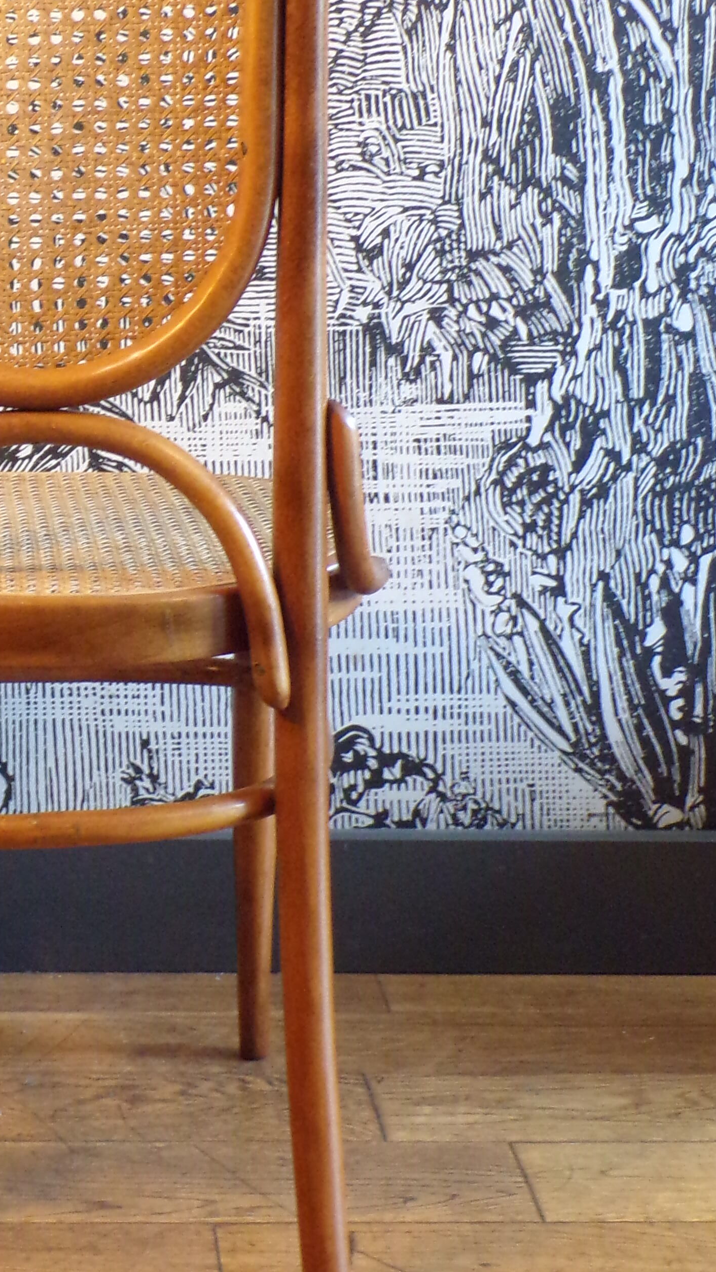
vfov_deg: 32.4
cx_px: 60
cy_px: 377
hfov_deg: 18.5
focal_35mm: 64
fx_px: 2160
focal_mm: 5.8
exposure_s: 1/17
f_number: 3.2
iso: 381
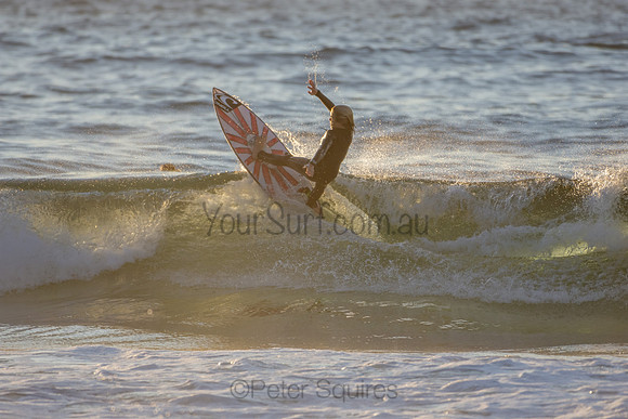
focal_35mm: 720
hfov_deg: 2.9
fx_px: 12562
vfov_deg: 1.9
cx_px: 314
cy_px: 210
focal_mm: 480
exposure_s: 1/1250
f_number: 5.6
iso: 400
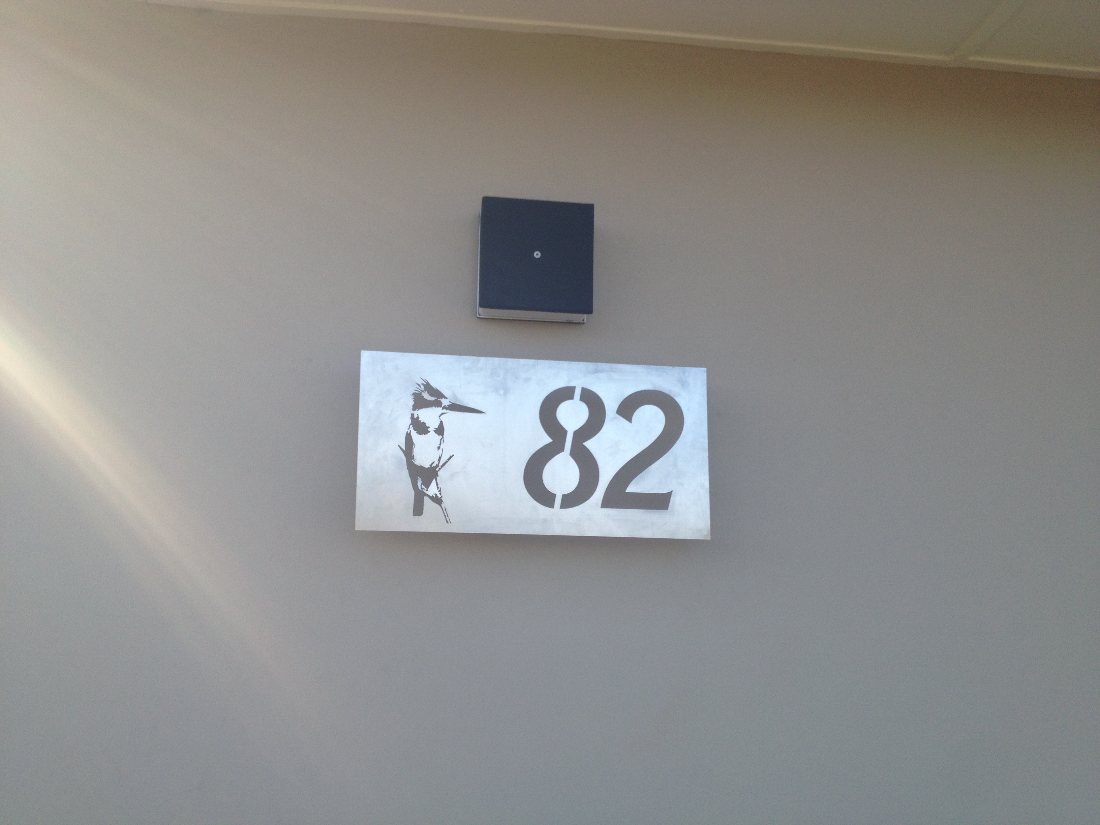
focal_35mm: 35
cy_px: 412
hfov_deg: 52.6
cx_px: 550
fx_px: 1112
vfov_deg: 40.7
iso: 64
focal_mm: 4.28
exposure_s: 1/717
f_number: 2.4
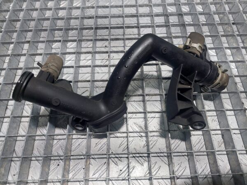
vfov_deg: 54.9
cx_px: 124
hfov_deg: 69.4
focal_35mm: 25
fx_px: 178
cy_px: 92
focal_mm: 5.23
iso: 64
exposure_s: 1/100
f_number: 1.8
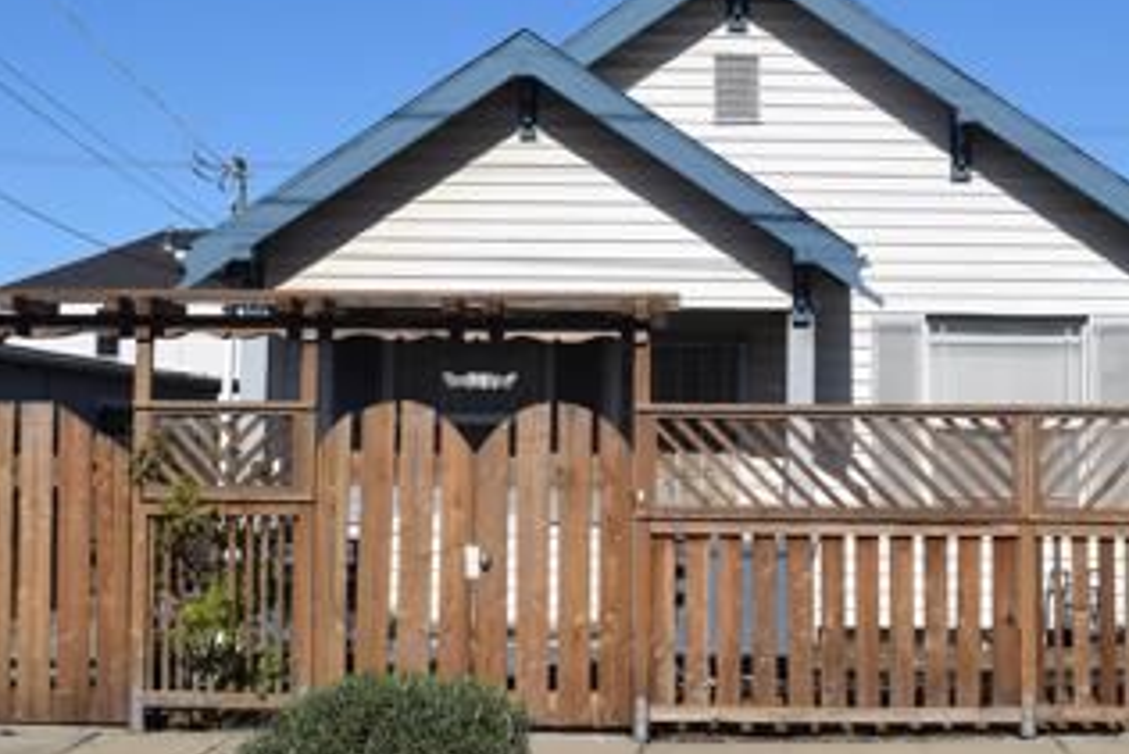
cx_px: 679
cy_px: 306
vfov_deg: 18.7
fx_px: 2290
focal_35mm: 73
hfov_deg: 27.6
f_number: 13
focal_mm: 24
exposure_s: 1/640
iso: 200
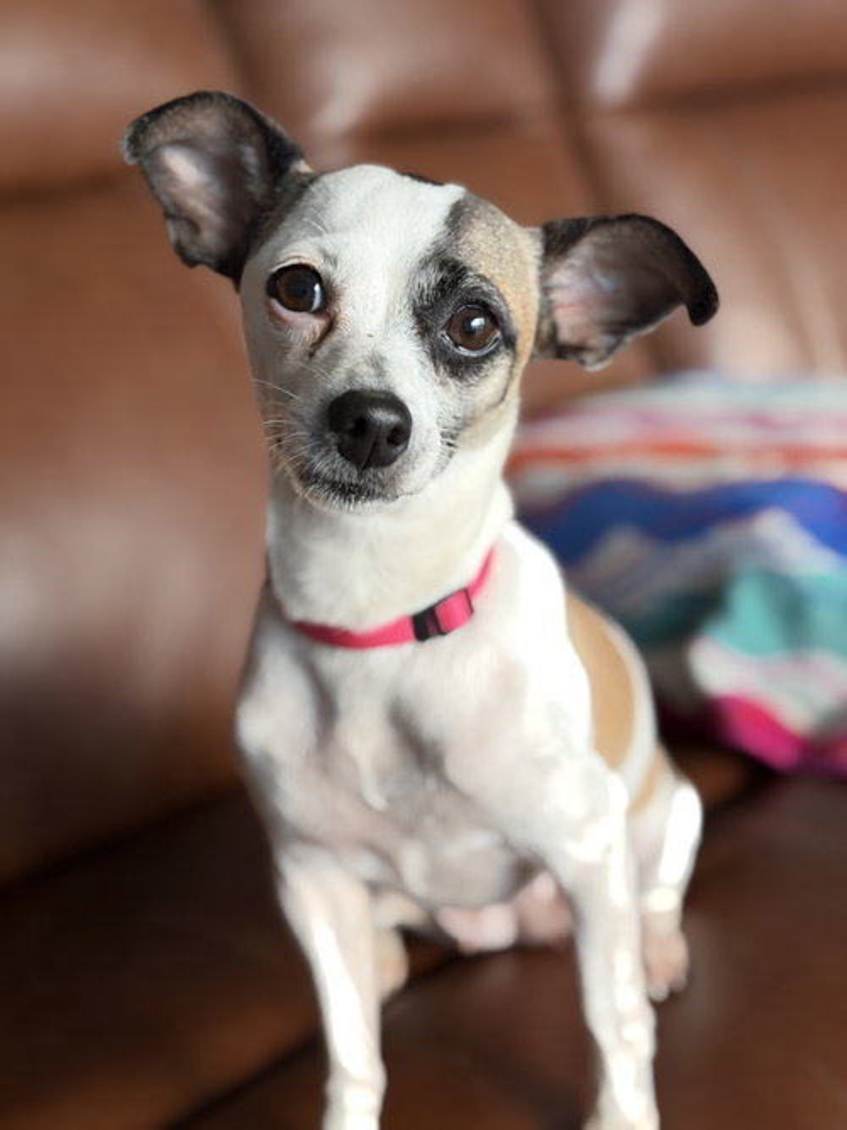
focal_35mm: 48
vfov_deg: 39.7
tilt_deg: -17.4
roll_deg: +4.8
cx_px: 424
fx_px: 1566
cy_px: 565
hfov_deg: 30.3
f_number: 1.78
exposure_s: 1/60
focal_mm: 6.76
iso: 250
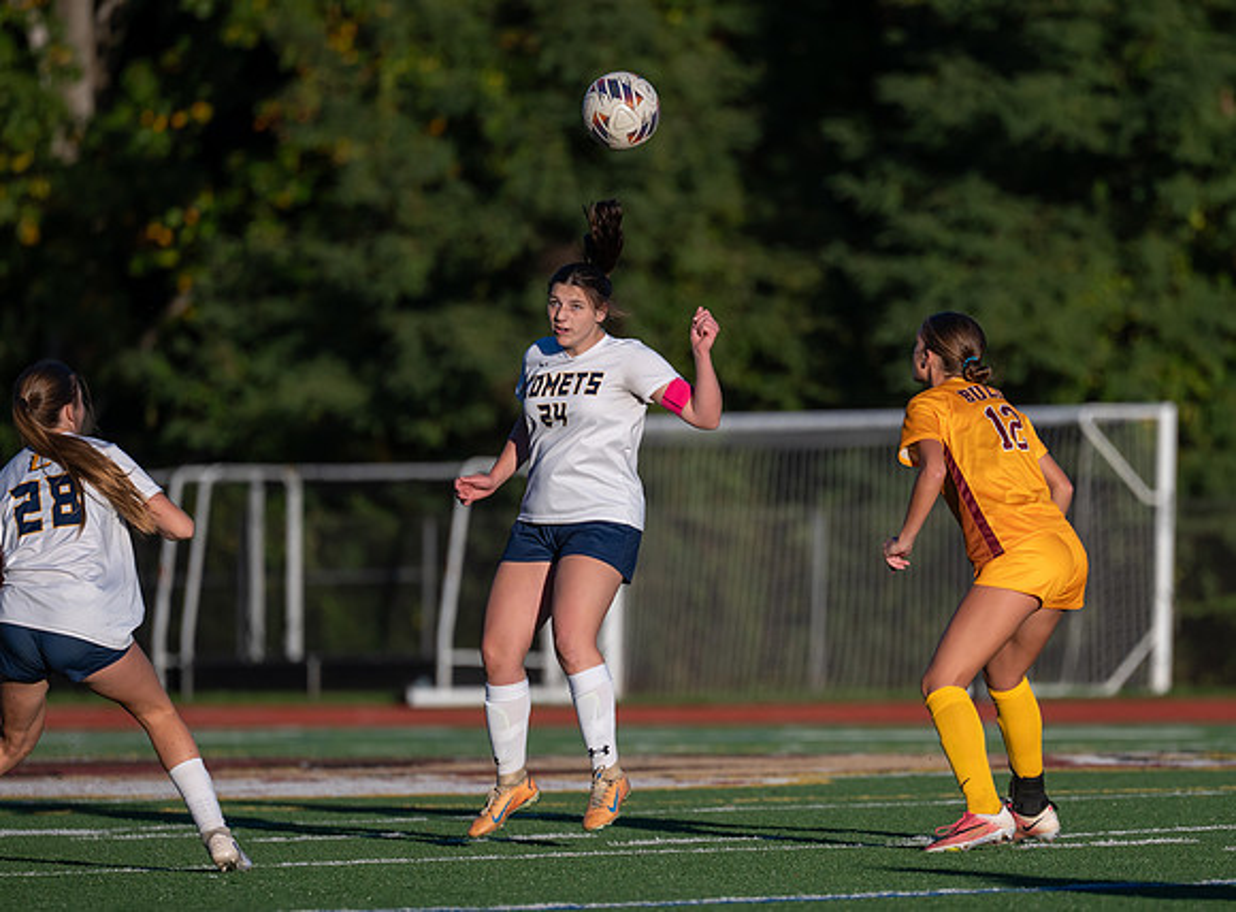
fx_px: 13548
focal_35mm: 382
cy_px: 532
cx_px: 762
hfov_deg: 5.2
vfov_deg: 3.9
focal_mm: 200
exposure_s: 1/3200
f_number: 2.8
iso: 160
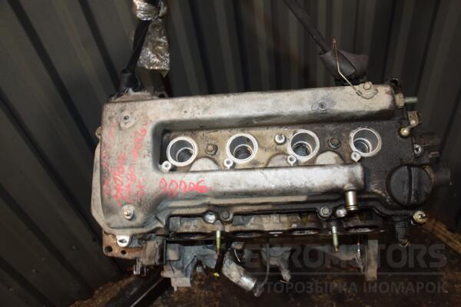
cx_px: 230
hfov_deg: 59.5
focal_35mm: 32
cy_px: 154
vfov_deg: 41.7
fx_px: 403
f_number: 5
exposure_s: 1/60
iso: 800
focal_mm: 21
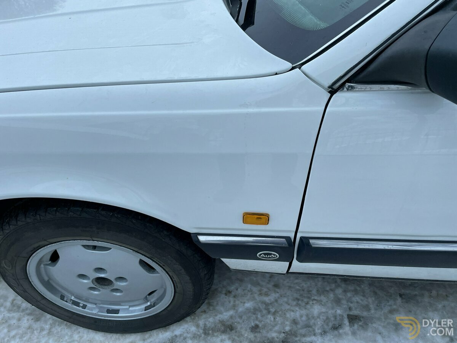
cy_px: 172
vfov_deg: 53.1
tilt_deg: -37.9
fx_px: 343
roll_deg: +2.4
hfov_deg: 67.3
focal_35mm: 26
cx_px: 228
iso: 100
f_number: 1.6
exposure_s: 1/121
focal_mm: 4.2
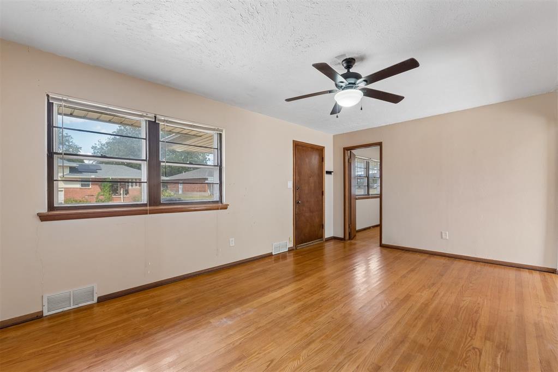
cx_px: 279
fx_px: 232
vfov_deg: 77.3
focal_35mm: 15
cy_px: 186
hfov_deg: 100.4
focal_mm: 10
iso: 200
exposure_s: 1/30
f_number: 8
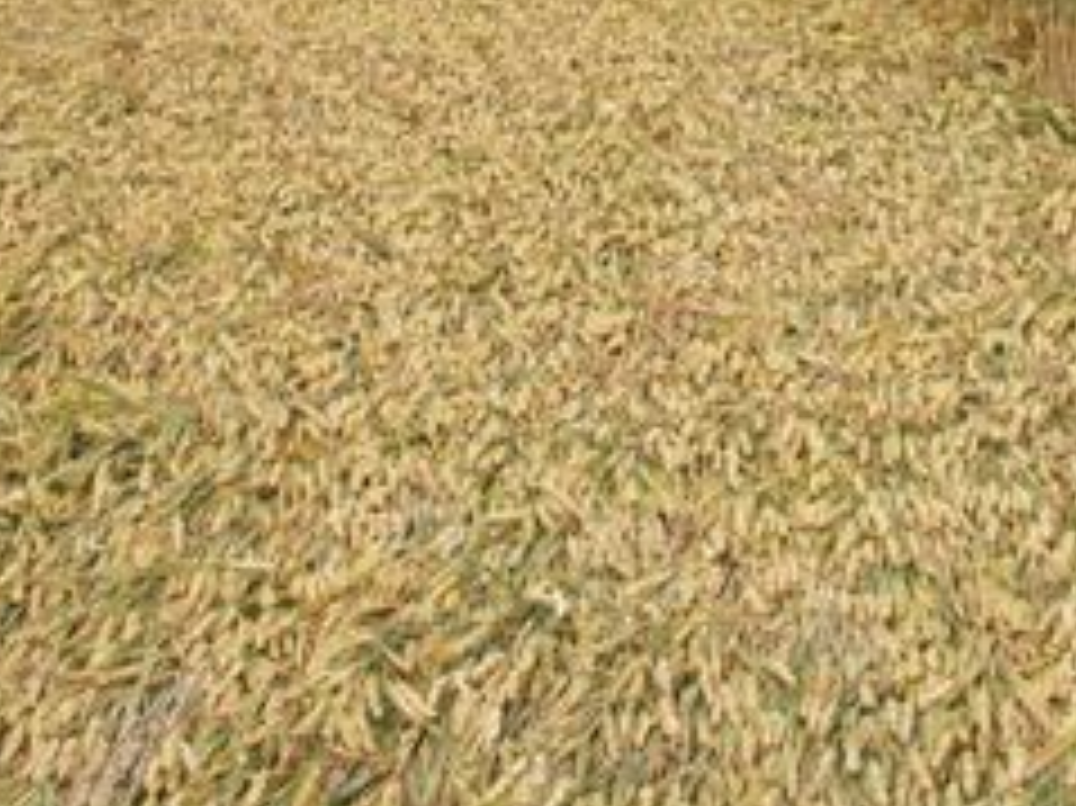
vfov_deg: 16.8
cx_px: 819
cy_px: -223
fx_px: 2579
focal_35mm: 83
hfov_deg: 23.3
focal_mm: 5.7
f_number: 5.5
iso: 64
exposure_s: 1/320
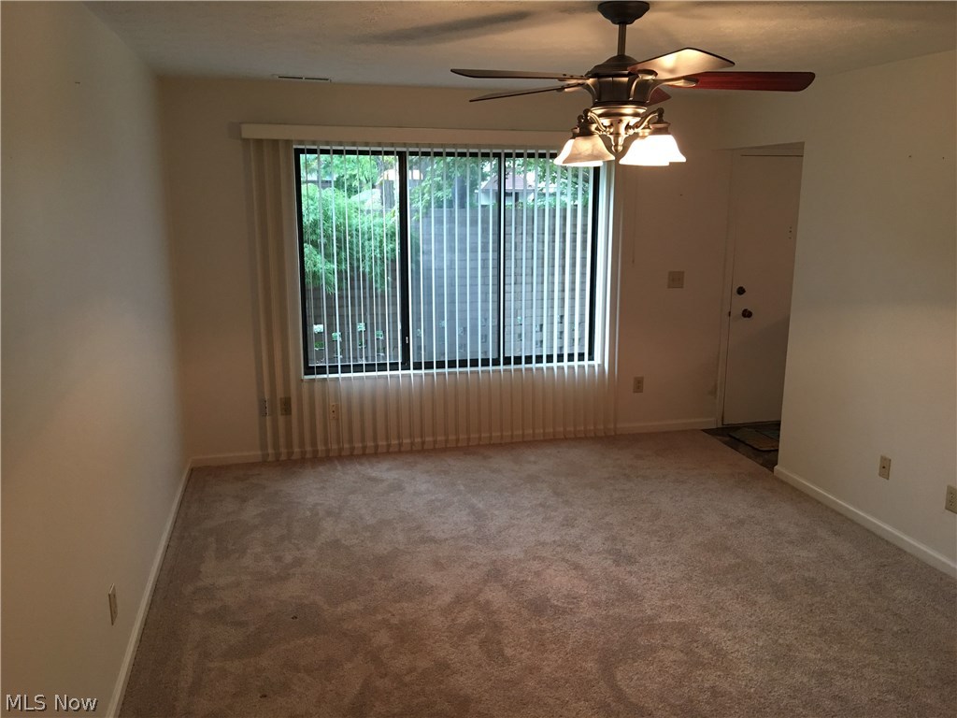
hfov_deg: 61.7
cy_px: 359
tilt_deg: -11.1
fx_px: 802
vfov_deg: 48.2
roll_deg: -0.3
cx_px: 478
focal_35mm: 29
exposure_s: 1/15
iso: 64
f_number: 2.2
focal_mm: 4.15
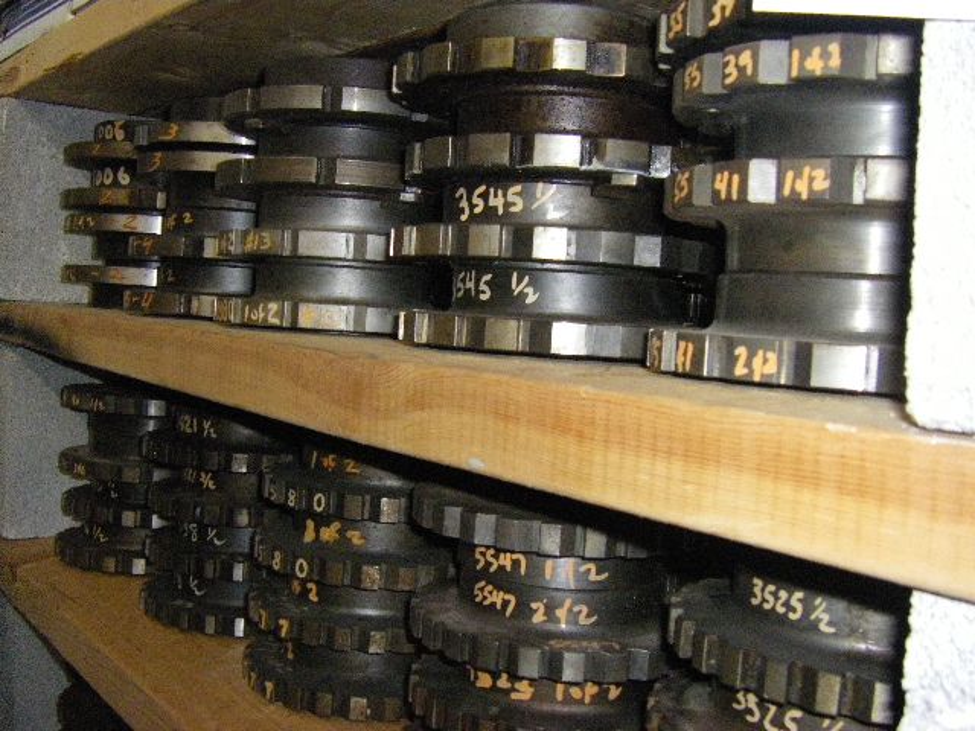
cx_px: 488
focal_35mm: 38
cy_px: 366
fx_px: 1070
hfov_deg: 49.0
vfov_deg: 37.7
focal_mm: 6.3
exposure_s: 1/50
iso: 800
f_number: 3.5
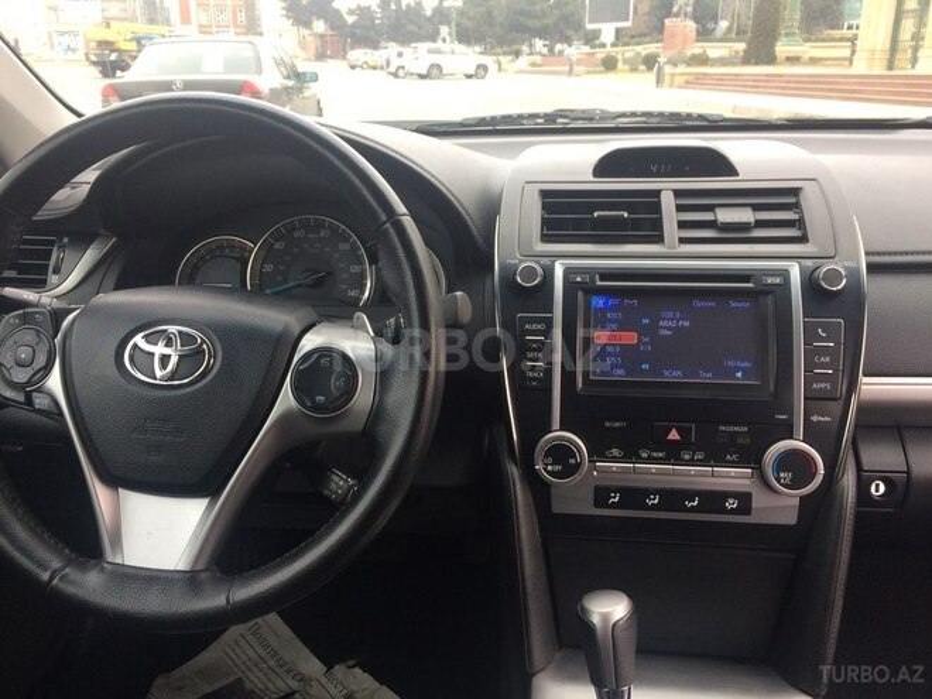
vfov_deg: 48.2
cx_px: 466
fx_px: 781
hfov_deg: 61.7
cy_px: 350
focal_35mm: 29
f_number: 2.2
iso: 50
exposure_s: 1/100
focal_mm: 4.15
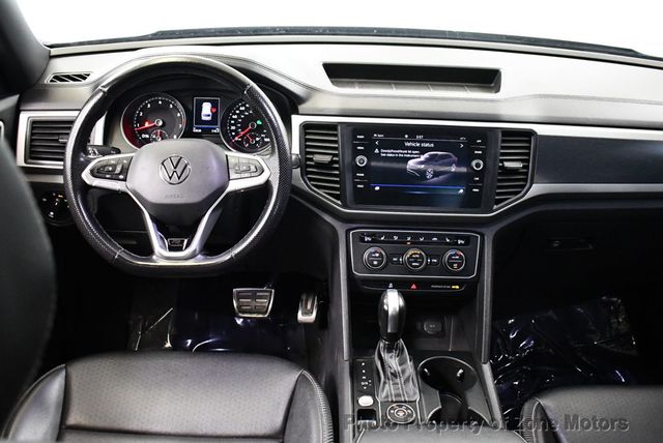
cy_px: 222
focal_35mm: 36
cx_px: 332
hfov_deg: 53.1
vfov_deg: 36.9
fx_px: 664
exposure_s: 1/60
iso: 5000
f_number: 3.5
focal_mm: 18
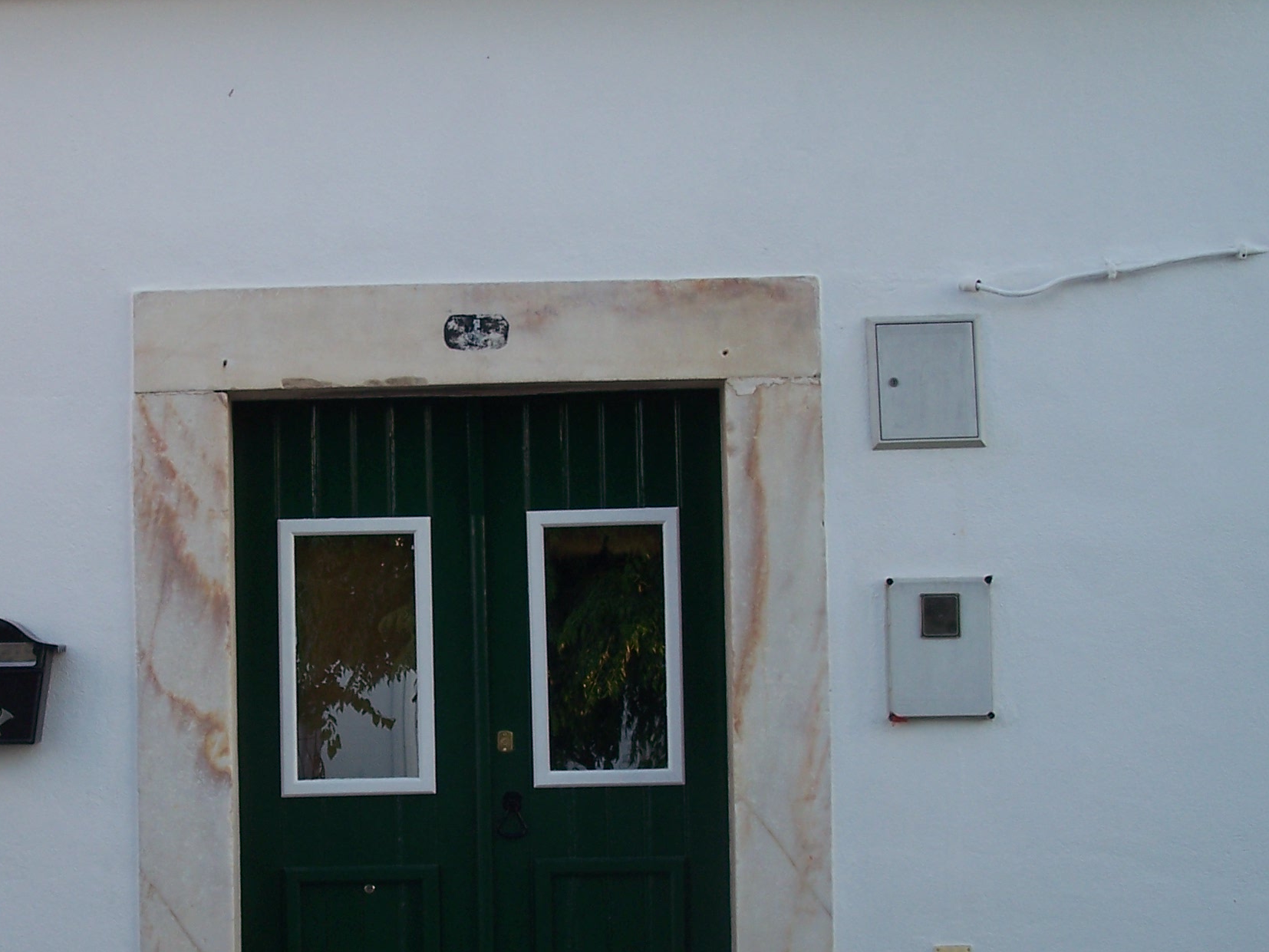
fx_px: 2677
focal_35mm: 73
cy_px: 652
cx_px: 300
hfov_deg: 26.3
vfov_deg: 20.1
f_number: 2.8
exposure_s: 1/125
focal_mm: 7.8
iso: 64
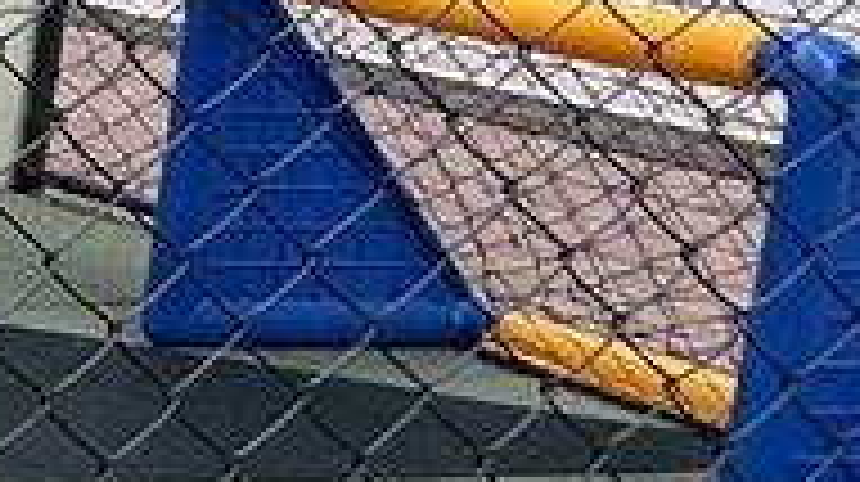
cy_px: 9
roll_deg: -1.5
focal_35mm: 115
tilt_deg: -6.1
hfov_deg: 10.4
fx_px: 2620
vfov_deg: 10.4
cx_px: -1936
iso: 50
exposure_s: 1/116
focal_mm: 2.22
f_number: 2.2
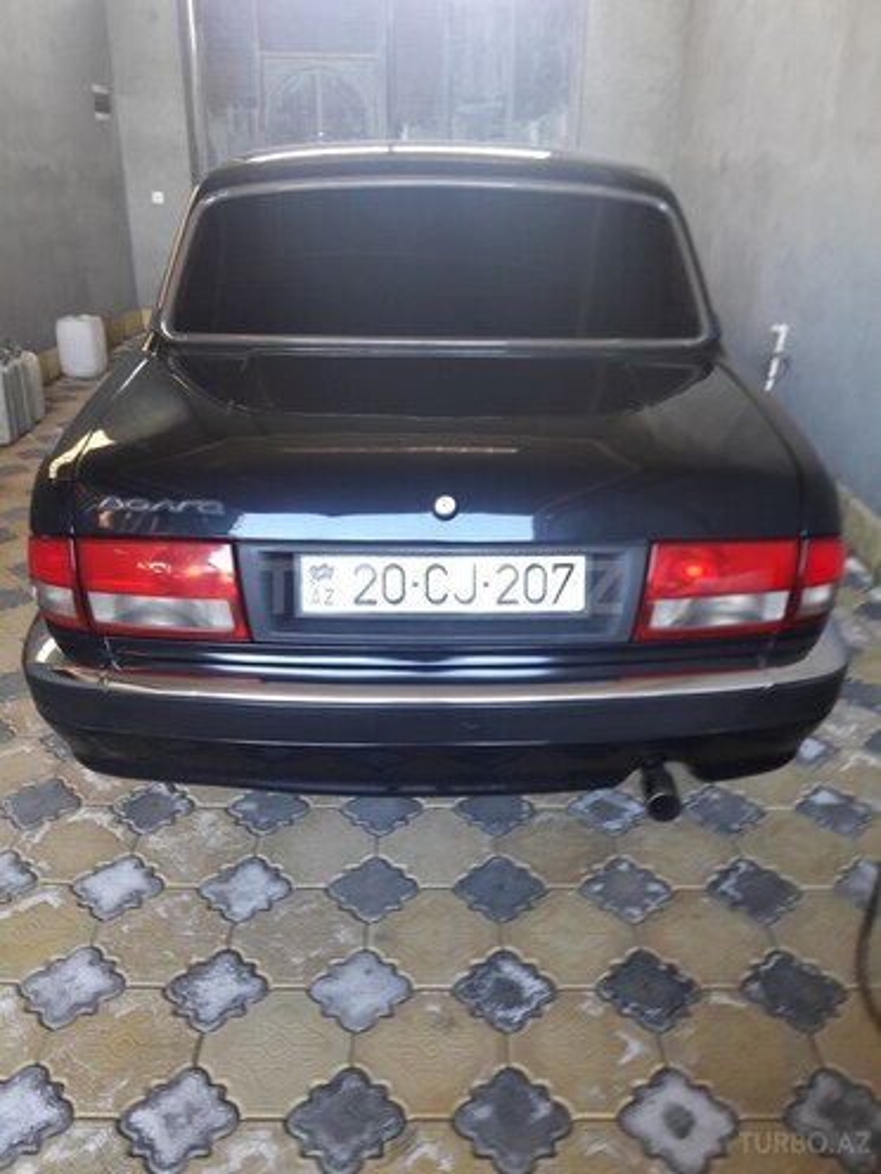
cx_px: 440
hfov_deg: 49.7
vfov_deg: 63.4
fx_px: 950
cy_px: 587
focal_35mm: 28
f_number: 1.9
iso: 100
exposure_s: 1/33
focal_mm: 3.7
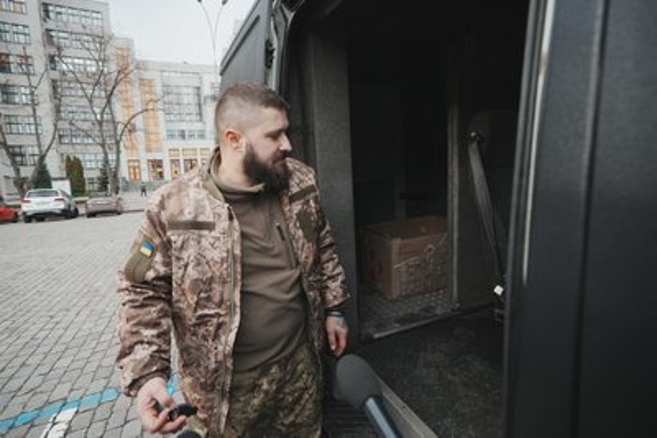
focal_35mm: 19
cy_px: 219
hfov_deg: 86.9
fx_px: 347
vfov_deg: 64.6
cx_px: 328
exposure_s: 1/250
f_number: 3.5
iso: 250
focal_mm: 19
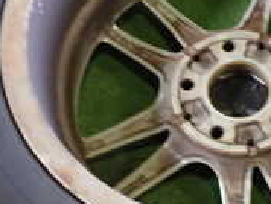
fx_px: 792
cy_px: 90
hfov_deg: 19.0
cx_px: 251
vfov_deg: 14.7
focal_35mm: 101
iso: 500
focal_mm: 5.4
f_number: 2.3
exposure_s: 1/30
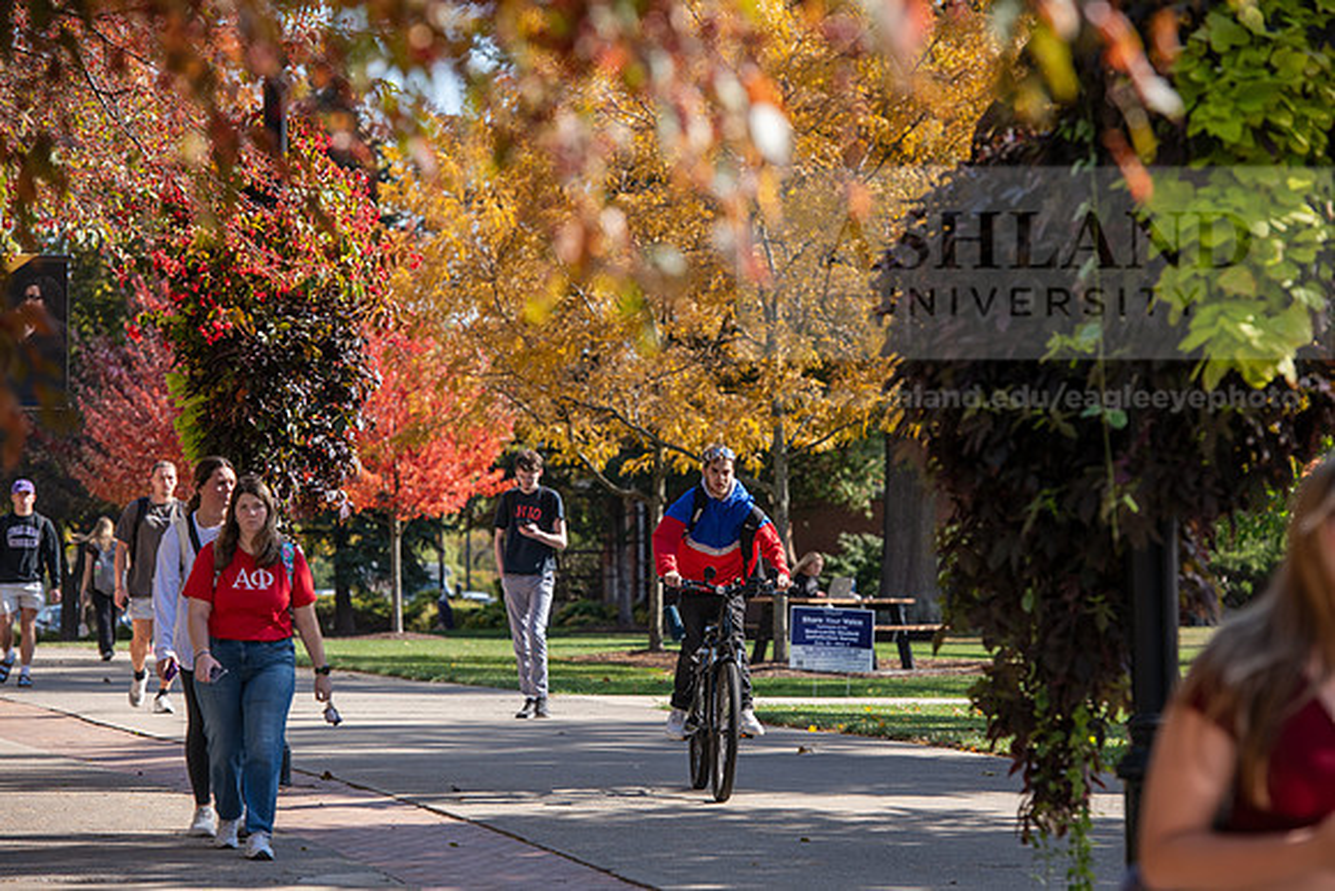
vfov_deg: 8.9
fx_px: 5749
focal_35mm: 155
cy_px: 446
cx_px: 668
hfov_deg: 13.2
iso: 160
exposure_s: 1/250
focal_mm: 155
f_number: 5.6
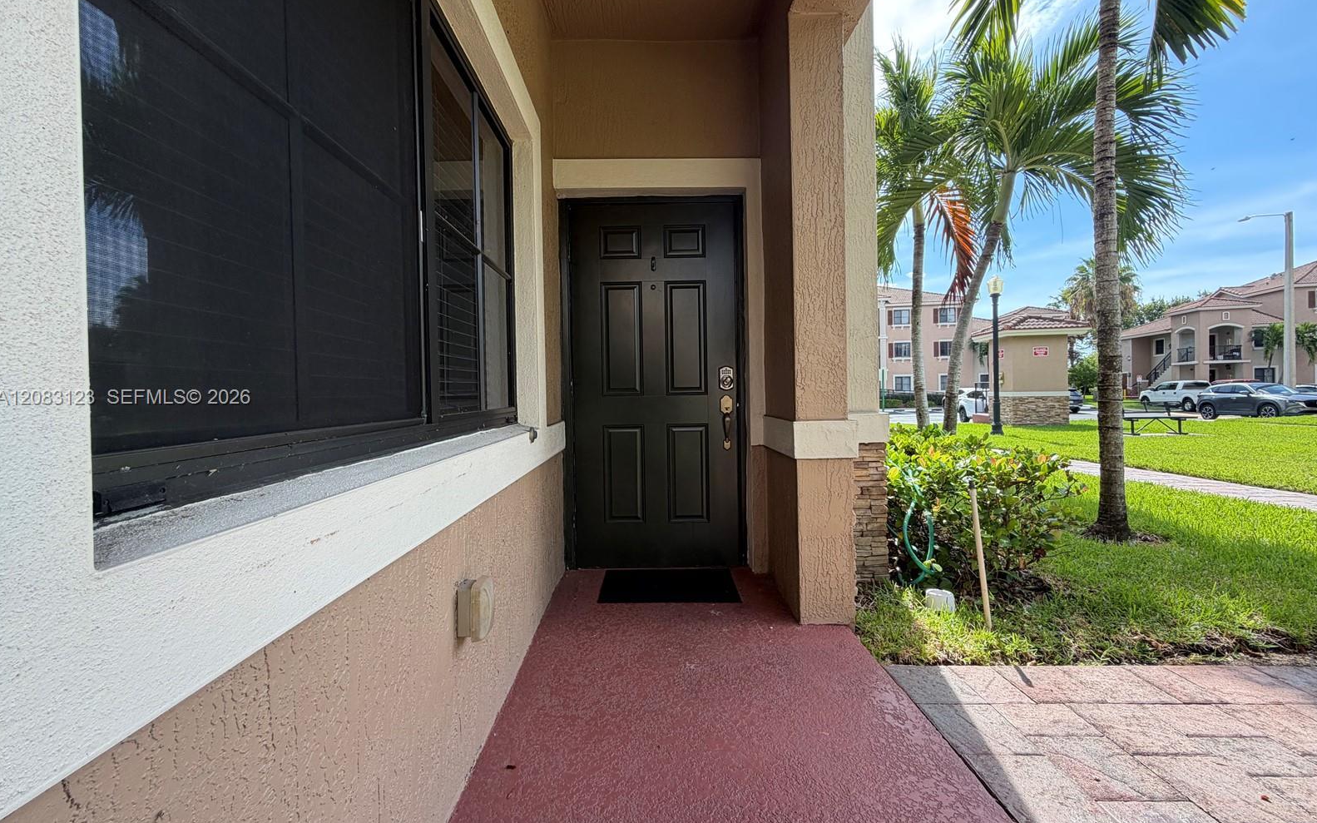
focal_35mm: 15
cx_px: 657
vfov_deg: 74.8
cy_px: 399
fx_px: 538
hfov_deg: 101.5
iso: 40
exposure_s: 1/241
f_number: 2.2
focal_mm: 2.22
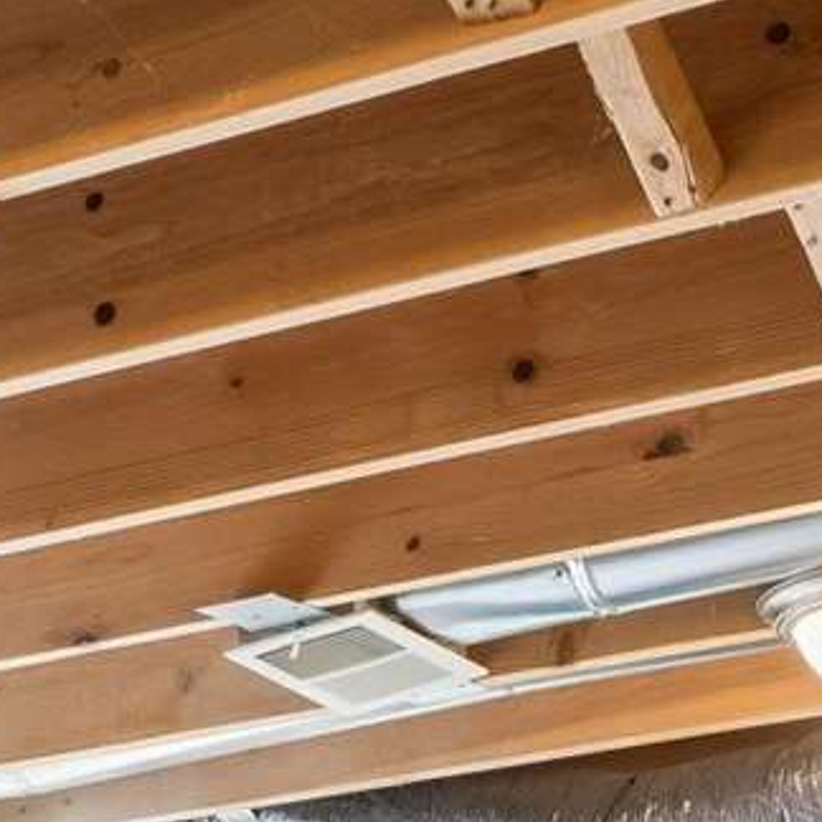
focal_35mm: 144
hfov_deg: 11.6
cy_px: 1824
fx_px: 3875
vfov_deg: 10.7
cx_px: -401
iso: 400
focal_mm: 17.9
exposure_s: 1/5
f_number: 13
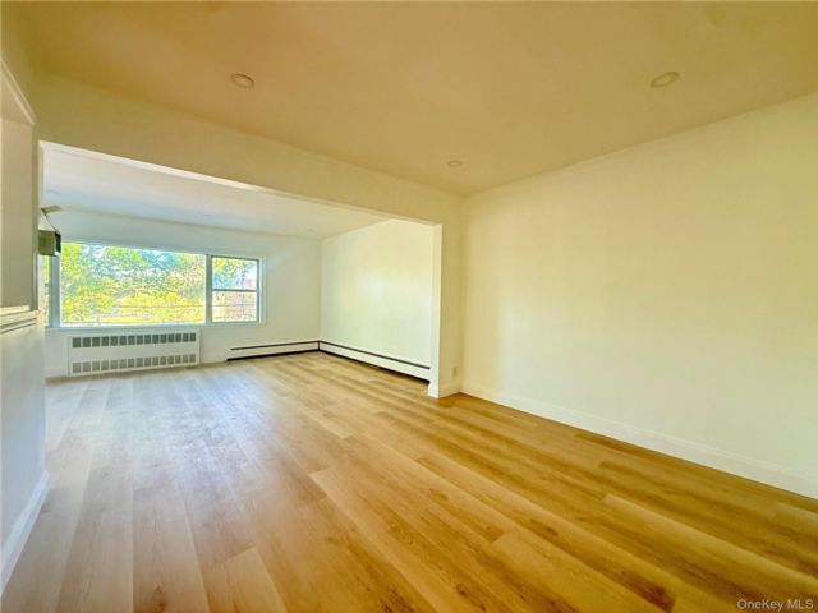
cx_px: 409
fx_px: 331
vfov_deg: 85.7
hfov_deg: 102.1
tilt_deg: -1.7
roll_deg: +0.2
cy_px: 306
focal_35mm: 14
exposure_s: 1/71
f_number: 2.2
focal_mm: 2.22
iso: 320
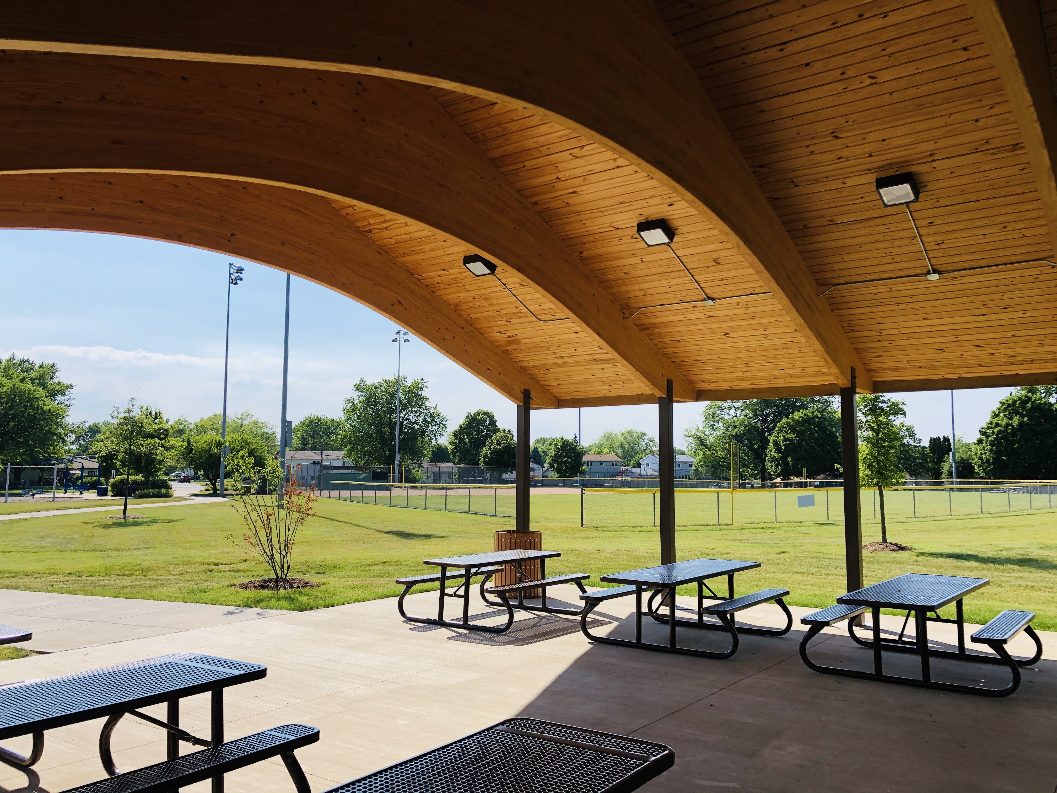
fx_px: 855
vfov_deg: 49.7
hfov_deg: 63.4
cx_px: 528
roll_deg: +0.2
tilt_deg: +4.6
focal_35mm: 28
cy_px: 396
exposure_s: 1/1919
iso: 20
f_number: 1.8
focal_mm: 4
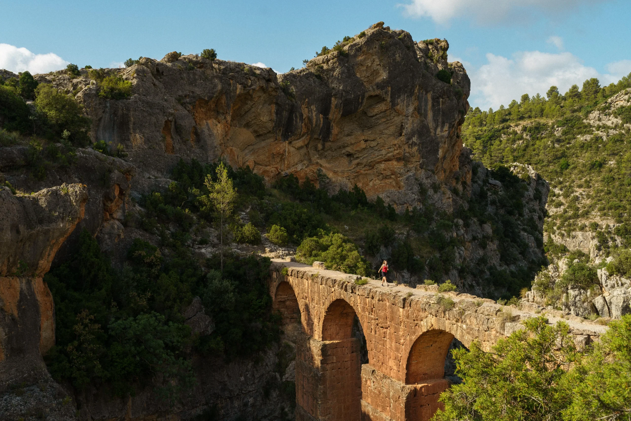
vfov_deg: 42.3
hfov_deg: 60.3
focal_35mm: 31
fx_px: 543
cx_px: 316
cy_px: 210
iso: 100
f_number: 5.6
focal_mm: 31
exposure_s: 1/1000
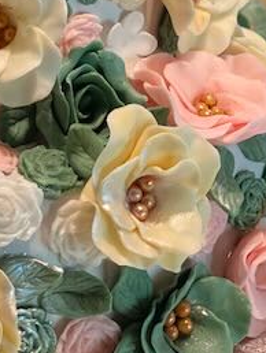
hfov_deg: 9.1
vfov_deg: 11.9
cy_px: -118
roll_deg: -1.5
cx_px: -34
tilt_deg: -10.6
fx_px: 1647
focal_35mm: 161
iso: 125
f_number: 2
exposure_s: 1/33
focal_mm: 6
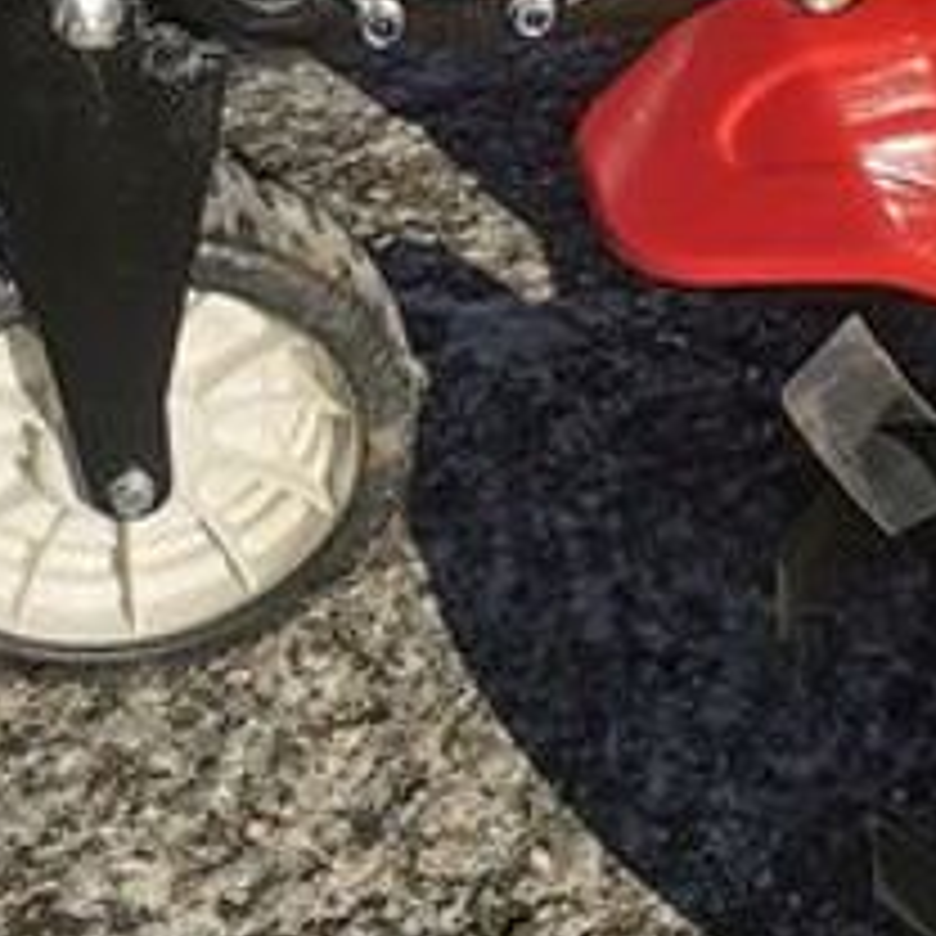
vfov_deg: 11.0
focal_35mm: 153
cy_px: -439
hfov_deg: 10.9
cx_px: 1503
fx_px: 4681
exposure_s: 1/5714
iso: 50
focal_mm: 5.56
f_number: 1.6
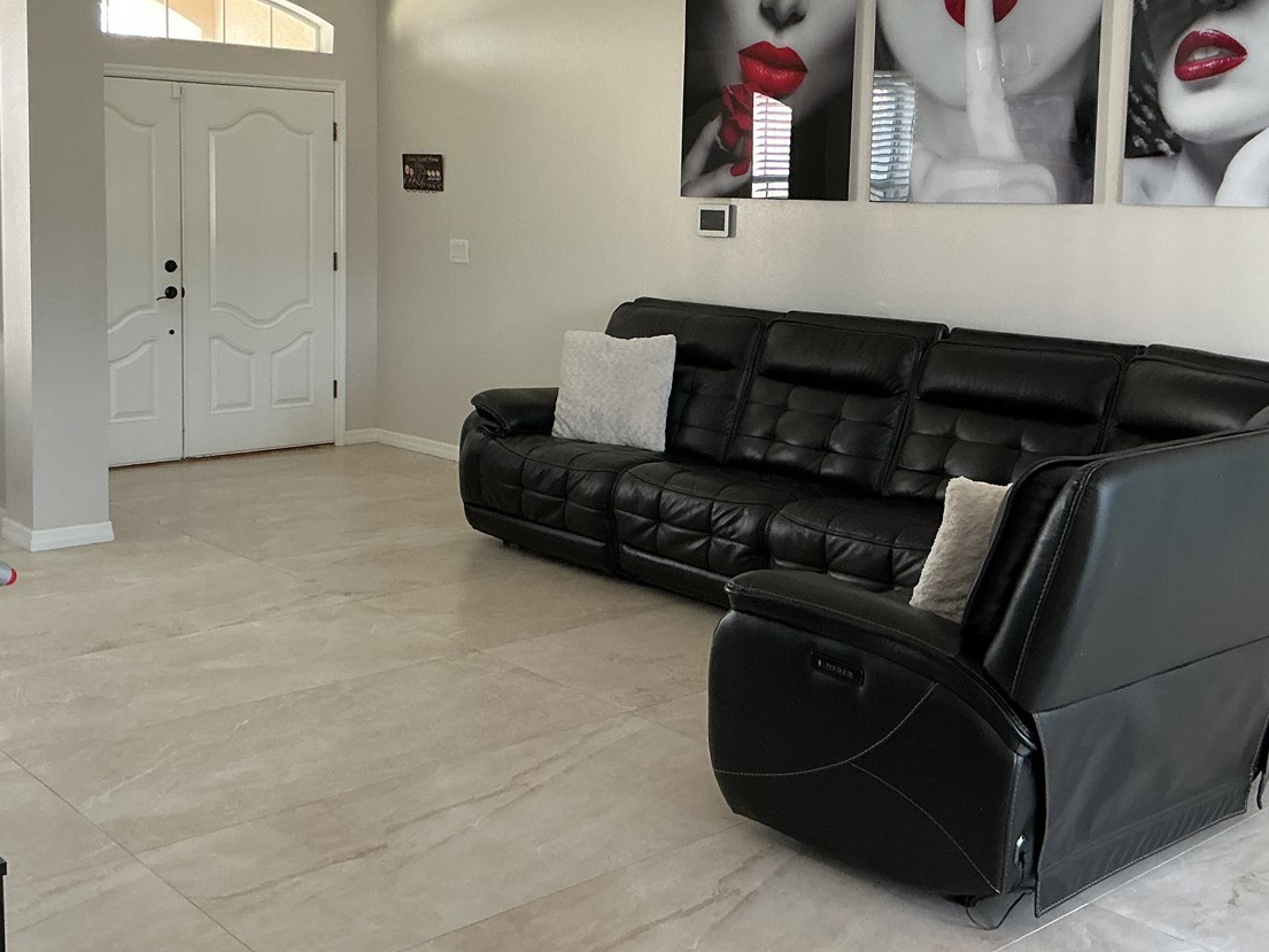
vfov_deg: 34.1
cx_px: 611
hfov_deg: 44.8
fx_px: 1540
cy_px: 335
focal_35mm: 42
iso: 125
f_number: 1.8
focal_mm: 3
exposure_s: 1/60
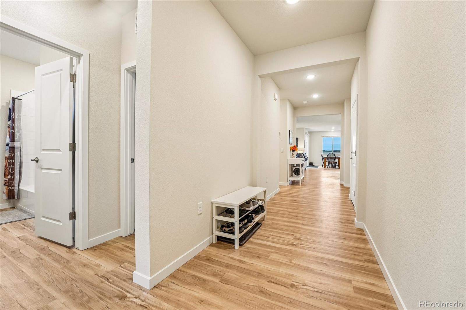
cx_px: 233
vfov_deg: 81.2
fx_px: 181
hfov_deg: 104.3
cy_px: 155
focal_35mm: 14
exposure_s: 1/10
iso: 400
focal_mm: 14
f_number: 8
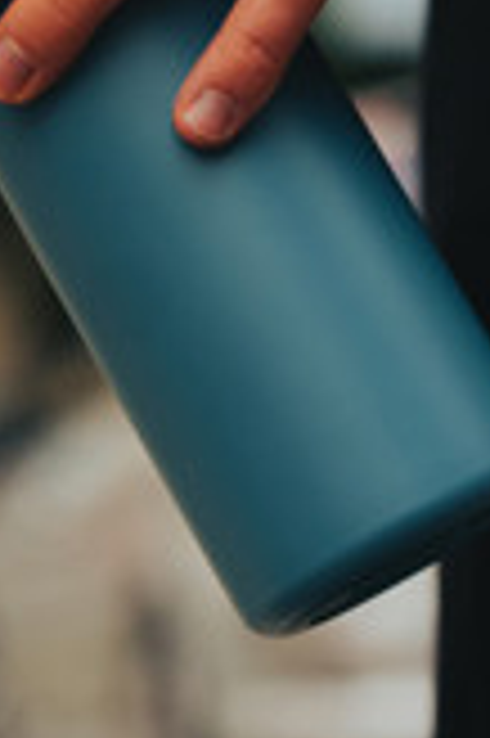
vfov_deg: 9.1
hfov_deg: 6.1
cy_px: -135
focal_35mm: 223
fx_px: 4562
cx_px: 58
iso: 200
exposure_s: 1/500
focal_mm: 61
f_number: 2.8
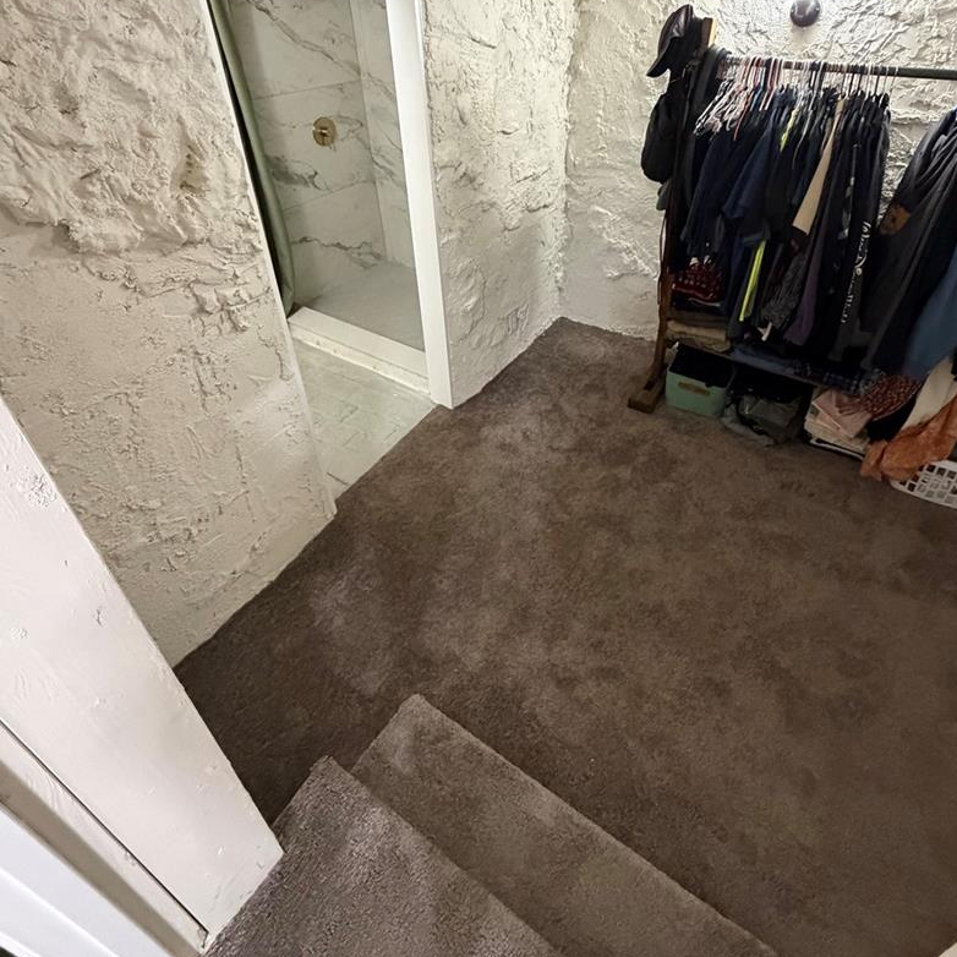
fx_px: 594
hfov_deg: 77.4
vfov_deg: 75.5
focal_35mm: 19
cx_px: 531
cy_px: 326
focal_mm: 2.22
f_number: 2.2
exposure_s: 1/60
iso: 800
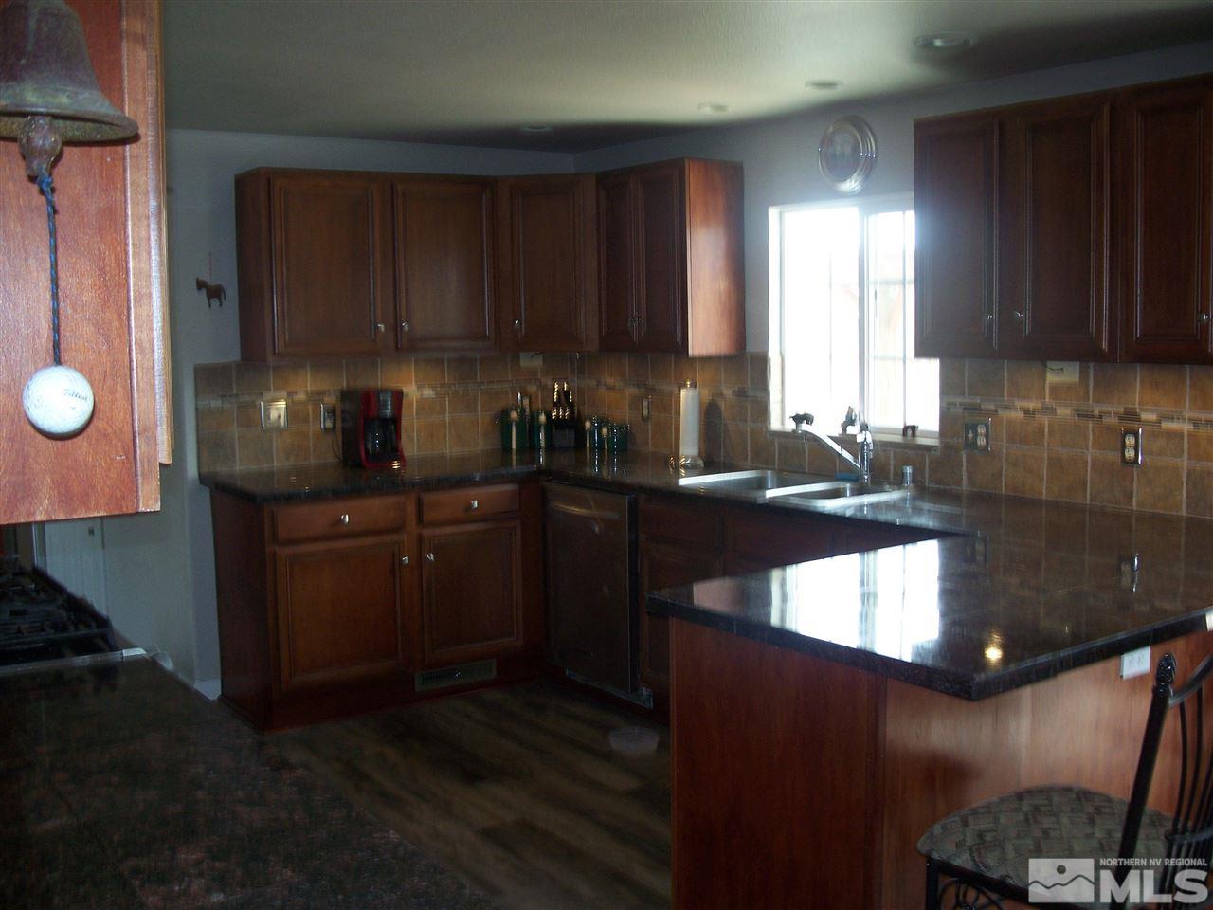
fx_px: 1297
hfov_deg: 50.1
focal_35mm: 37
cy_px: 455
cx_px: 606
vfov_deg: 38.7
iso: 125
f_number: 2.8
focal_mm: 7.8
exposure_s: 1/60
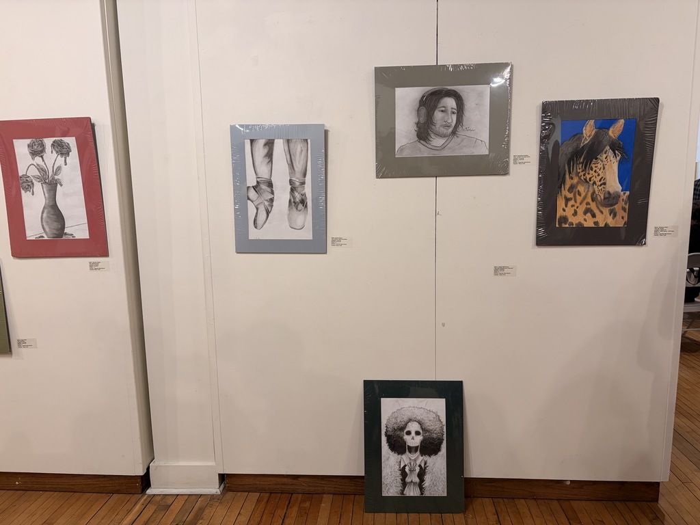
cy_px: 262
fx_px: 526
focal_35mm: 26
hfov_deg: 67.3
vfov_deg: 53.1
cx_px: 350
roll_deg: +1.5
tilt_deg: -8.4
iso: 160
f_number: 1.6
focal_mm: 5.96
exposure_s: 1/60
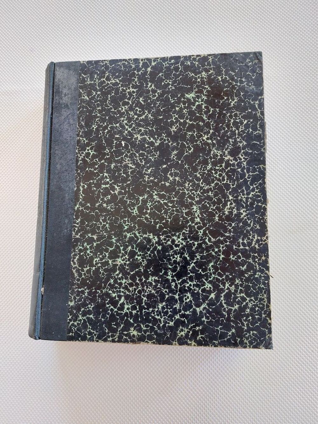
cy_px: 212
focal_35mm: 25
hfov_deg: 54.9
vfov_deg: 69.4
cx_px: 159
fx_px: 306
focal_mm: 5.23
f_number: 1.8
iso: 320
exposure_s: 1/50
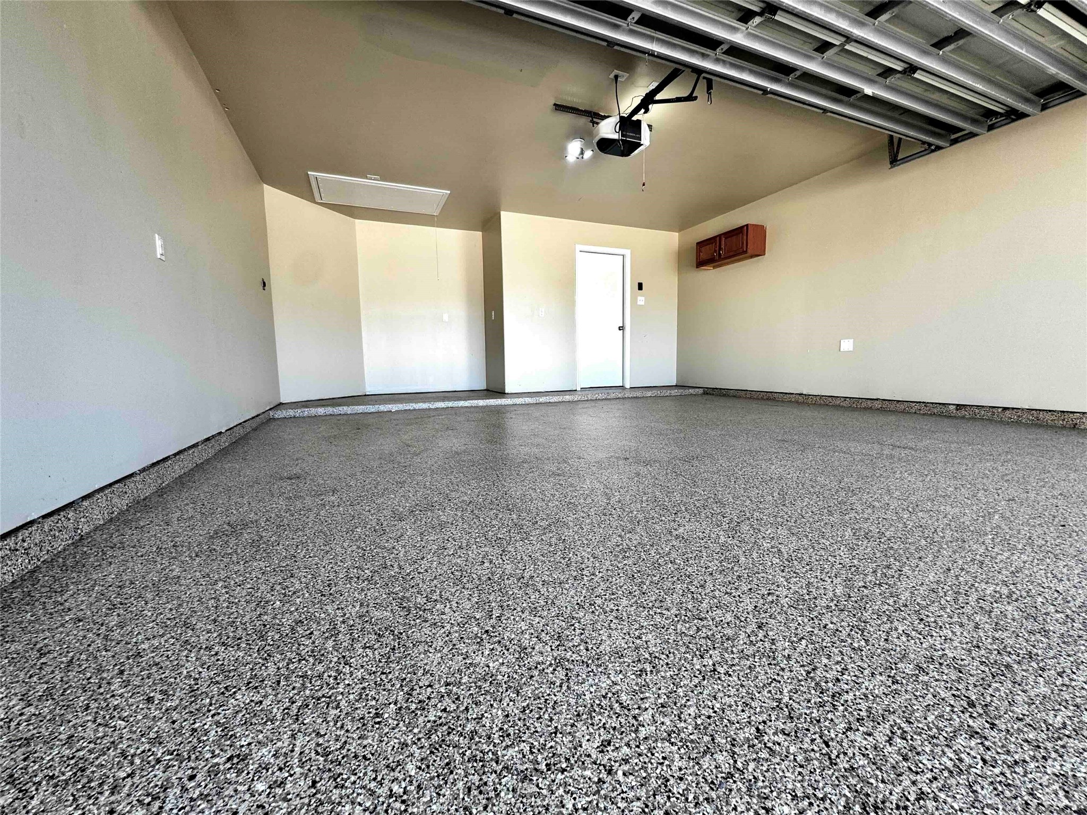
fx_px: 440
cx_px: 544
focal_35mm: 14
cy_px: 408
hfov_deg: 102.1
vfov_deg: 85.7
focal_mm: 2.22
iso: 50
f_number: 2.2
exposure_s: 1/99
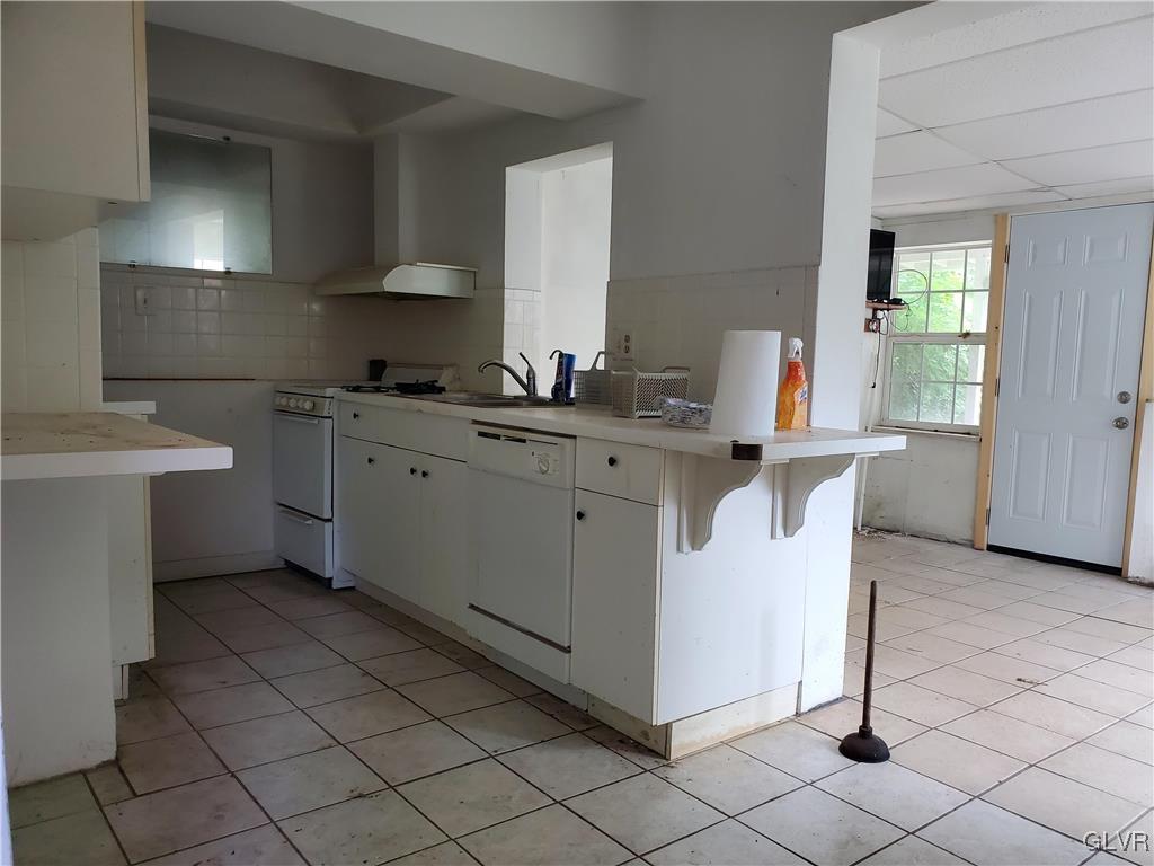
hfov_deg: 67.3
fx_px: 867
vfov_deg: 53.1
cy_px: 433
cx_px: 577
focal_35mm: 26
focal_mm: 4.3
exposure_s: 1/50
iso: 250
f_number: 2.4
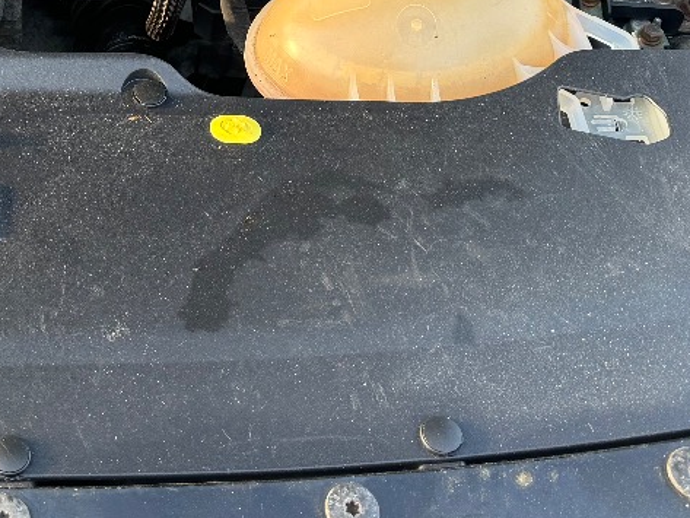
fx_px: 1455
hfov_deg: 24.7
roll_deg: +1.3
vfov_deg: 19.4
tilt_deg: -42.1
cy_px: -42
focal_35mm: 73
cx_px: -83
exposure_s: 1/121
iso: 100
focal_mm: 6.76
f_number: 1.78
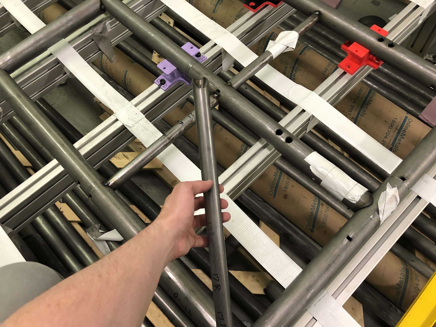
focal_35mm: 28
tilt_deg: -63.0
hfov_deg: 63.4
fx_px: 353
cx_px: 218
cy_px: 164
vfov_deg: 49.7
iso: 64
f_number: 1.8
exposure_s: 1/15
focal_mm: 4
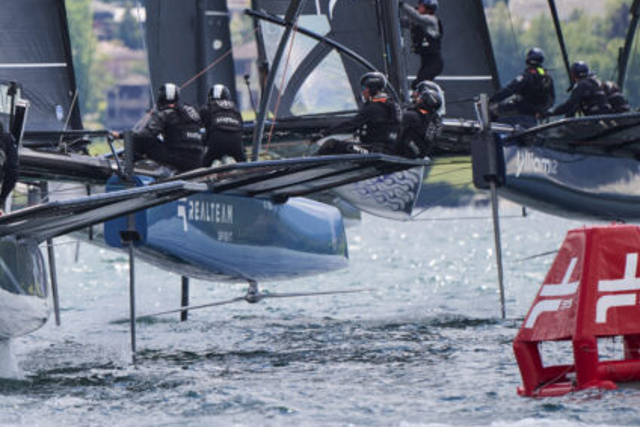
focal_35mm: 1159
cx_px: 0
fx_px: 20610
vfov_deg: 1.2
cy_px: -58
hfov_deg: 1.8
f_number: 8
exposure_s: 1/1000
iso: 640
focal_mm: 480
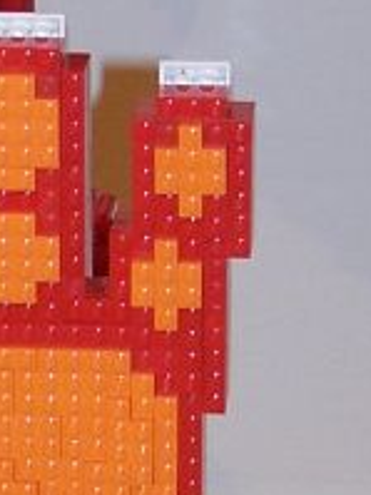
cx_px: -334
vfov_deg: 7.6
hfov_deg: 5.6
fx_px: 3748
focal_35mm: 262
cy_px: 348
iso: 80
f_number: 3
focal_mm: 8.5
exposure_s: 1/2
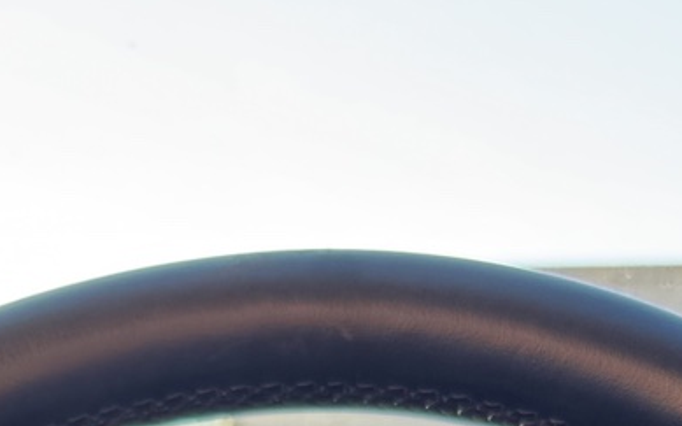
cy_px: 1253
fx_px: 2137
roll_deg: -1.1
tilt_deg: -15.3
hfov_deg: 18.1
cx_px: 377
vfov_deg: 9.2
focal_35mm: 115
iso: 80
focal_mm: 6.76
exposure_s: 1/121
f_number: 1.78
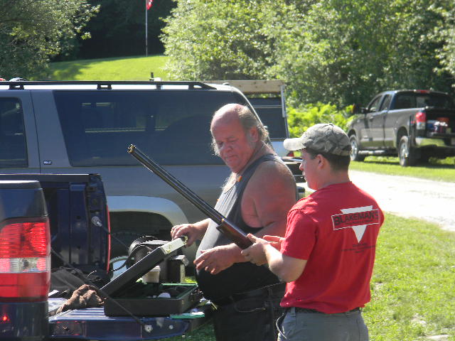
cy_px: 170
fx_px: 1945
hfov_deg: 13.3
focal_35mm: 148
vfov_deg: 10.0
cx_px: 228
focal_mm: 26.8
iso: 80
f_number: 5
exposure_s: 1/145
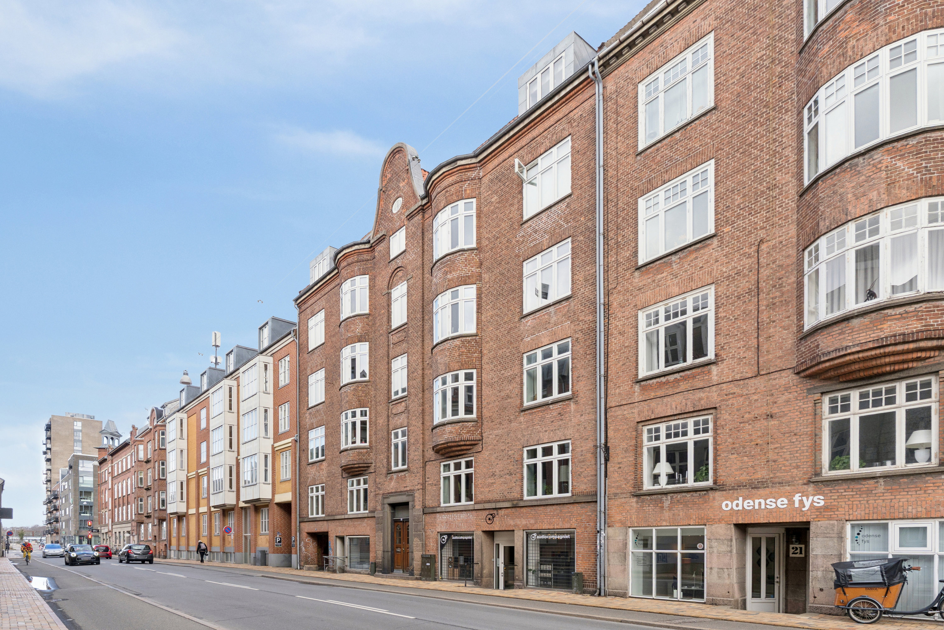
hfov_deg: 85.4
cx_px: 472
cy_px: 315
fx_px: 511
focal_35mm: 20
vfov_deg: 63.2
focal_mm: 13
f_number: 6.3
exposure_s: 1/200
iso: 200
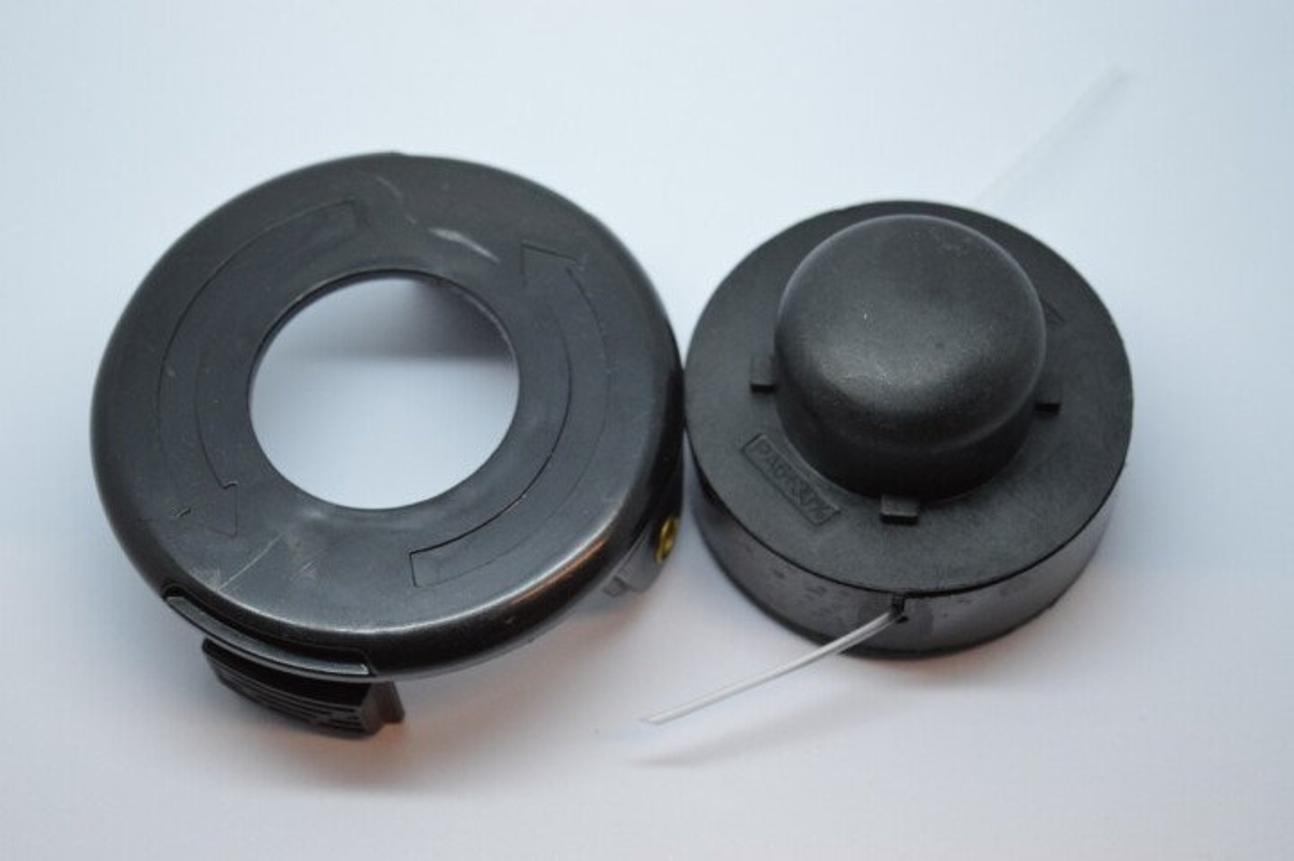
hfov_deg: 28.1
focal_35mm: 72
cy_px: 430
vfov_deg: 18.9
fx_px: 2586
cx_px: 647
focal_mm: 48
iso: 400
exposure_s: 1/60
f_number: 5.3
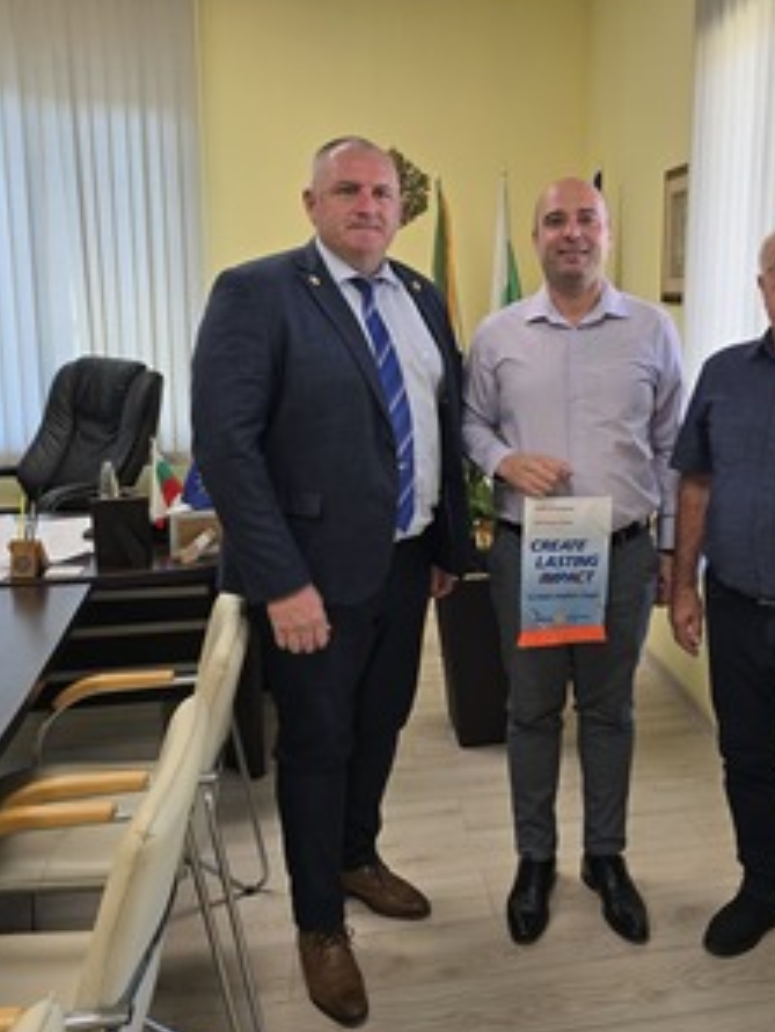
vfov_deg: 58.0
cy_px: 431
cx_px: 511
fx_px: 925
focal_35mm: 31
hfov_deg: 44.9
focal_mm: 6.3
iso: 50
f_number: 1.7
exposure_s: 1/100
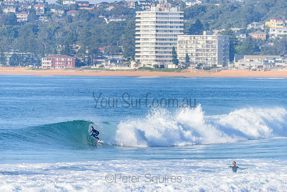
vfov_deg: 2.8
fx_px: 3987
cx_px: 144
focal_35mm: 500
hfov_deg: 4.1
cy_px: 96
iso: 200
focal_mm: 500
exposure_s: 1/2000
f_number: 5.6
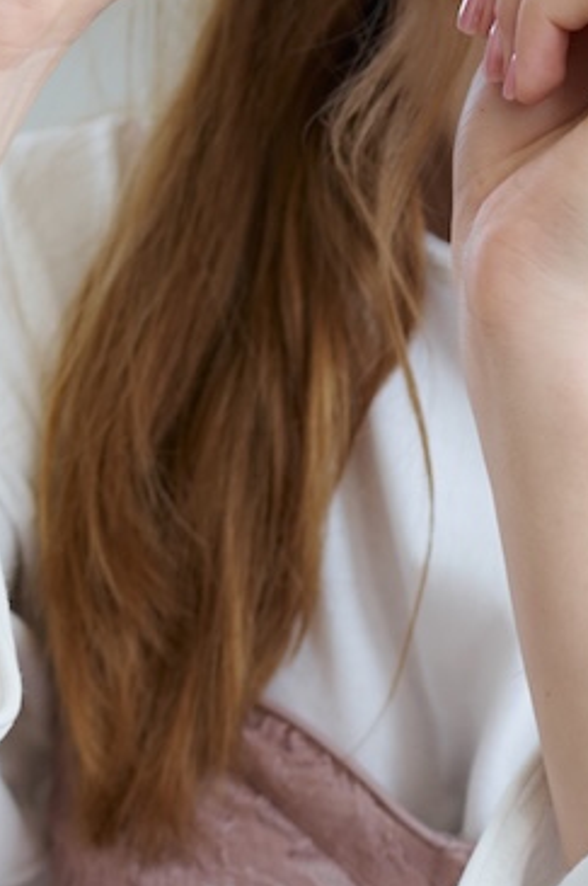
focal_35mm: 115
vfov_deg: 17.8
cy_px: 574
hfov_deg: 11.7
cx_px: 622
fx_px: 2825
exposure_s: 1/125
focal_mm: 35
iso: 200
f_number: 3.5
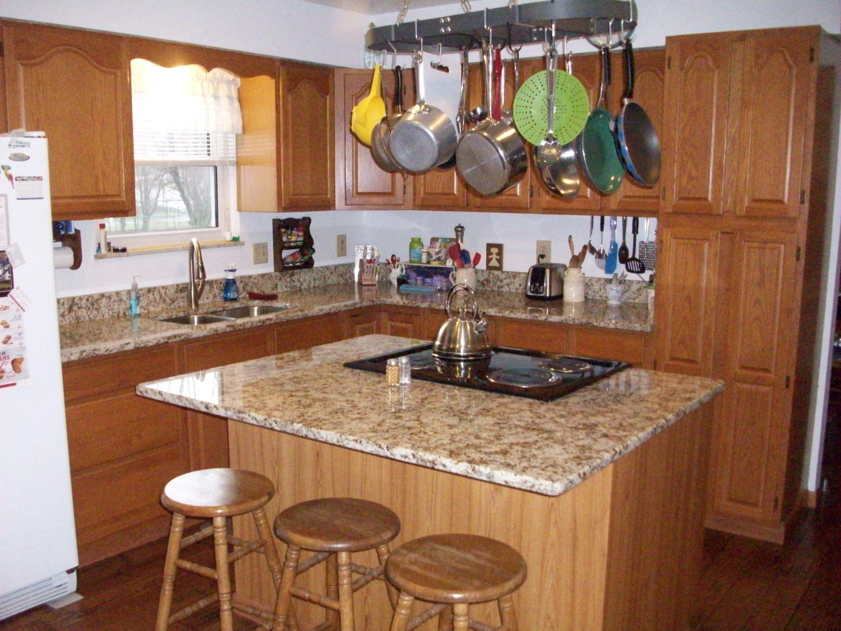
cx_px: 420
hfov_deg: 54.0
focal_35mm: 34
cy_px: 316
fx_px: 826
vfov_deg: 41.8
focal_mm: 5.7
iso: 800
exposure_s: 1/128
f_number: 2.8
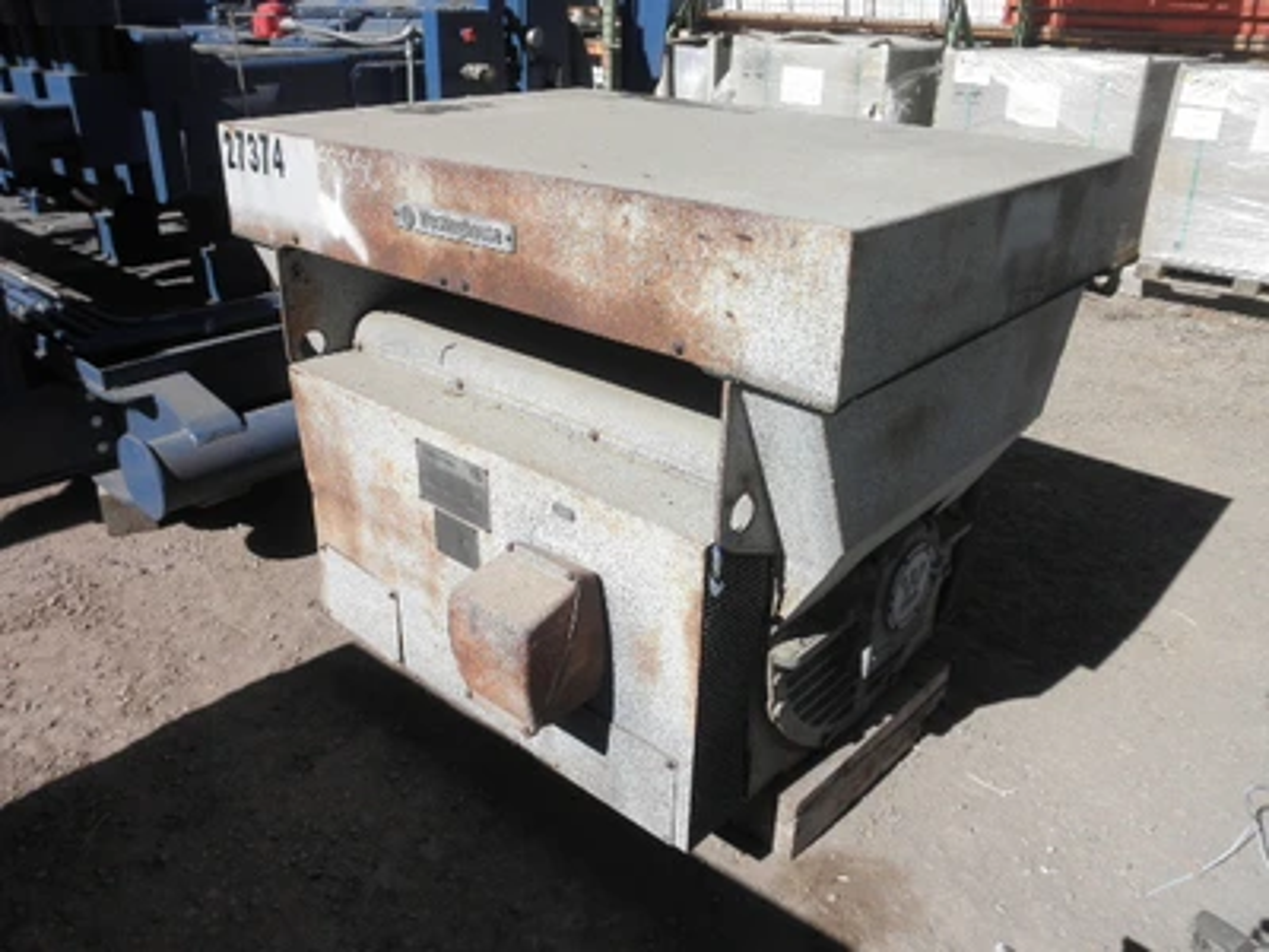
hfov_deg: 63.4
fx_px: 1026
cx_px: 634
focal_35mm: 28
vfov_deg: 49.7
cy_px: 476
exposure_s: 1/125
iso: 64
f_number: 8.5
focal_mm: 5
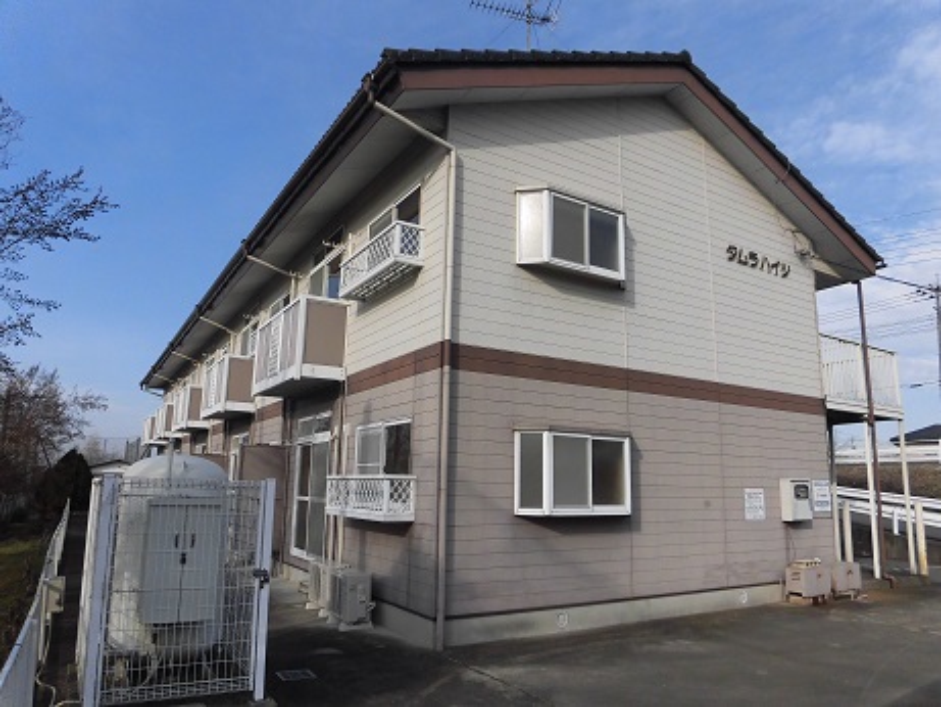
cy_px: 354
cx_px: 470
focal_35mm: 24
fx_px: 653
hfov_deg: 71.6
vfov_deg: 56.8
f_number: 7.8
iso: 100
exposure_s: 1/250
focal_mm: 4.3
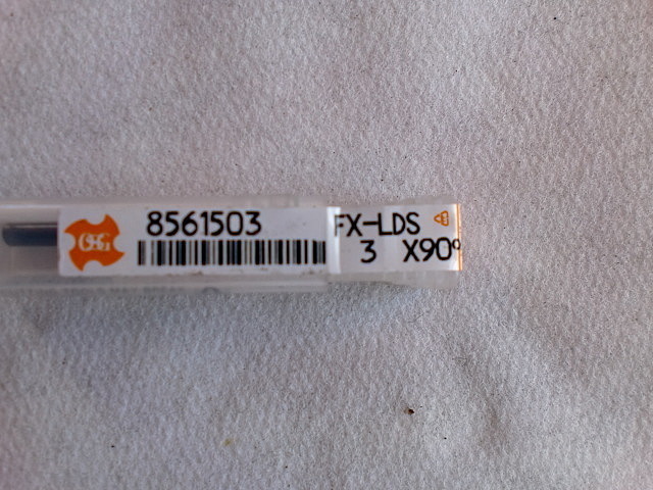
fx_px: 660
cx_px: 326
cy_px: 245
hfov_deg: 52.6
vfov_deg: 40.7
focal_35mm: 35
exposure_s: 1/80
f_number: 3.1
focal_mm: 6.3
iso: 64
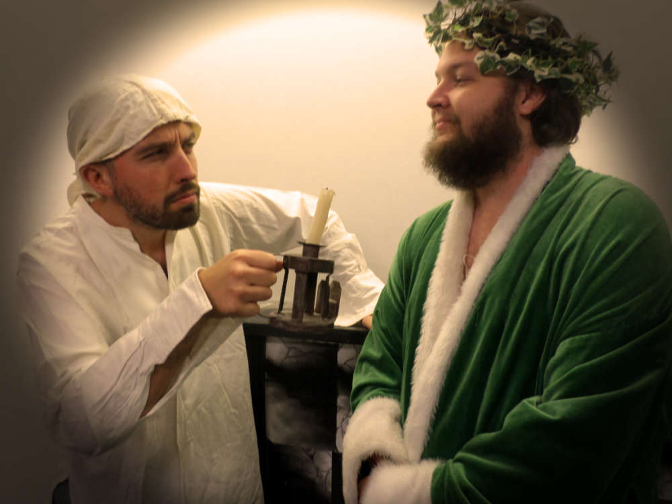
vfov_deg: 54.9
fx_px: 485
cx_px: 336
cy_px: 252
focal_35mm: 25
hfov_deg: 69.4
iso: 200
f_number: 2.5
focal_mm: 4.5
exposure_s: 1/30
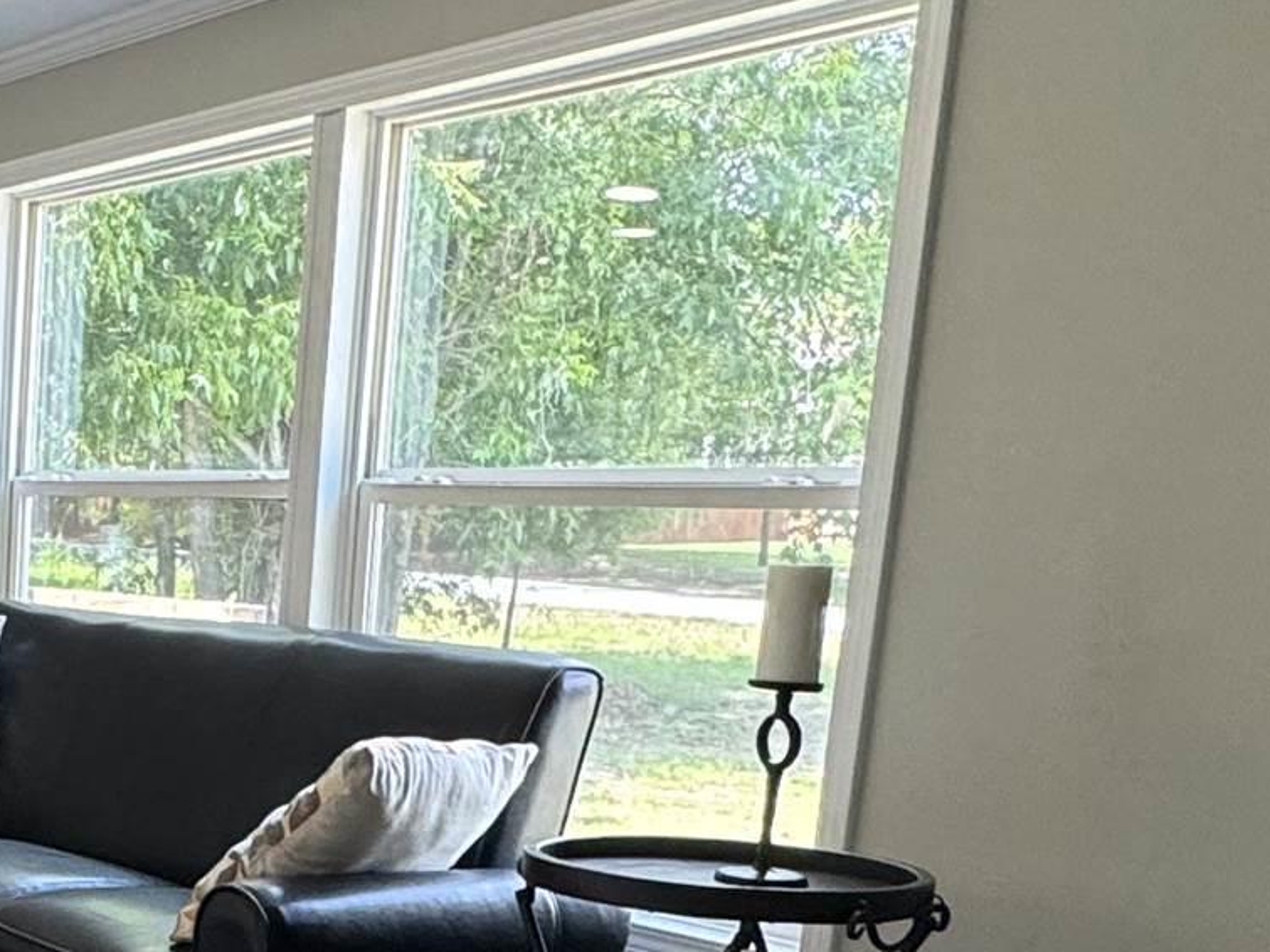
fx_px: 2091
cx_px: -173
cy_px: 965
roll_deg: -1.5
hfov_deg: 29.9
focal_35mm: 57
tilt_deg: -13.2
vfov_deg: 24.4
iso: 160
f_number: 2.2
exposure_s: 1/120
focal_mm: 2.22
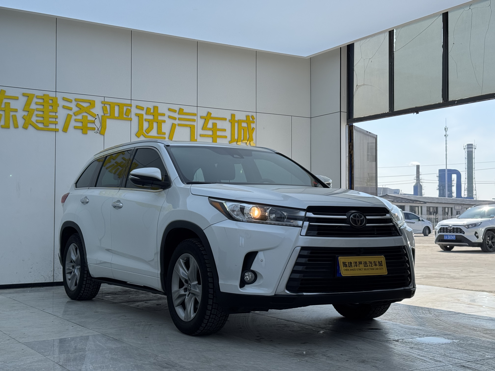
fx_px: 686
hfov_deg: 39.7
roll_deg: +0.4
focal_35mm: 48
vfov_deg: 30.3
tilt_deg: +2.3
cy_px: 186
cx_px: 248
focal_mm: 6.76
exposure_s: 1/1818
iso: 64
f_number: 1.78
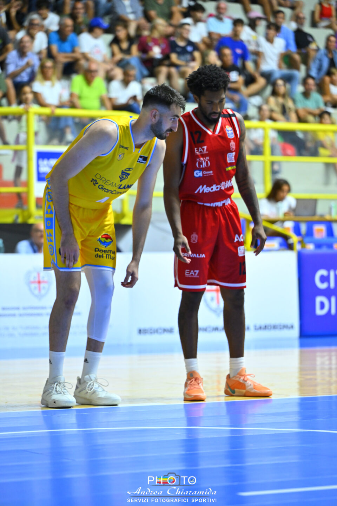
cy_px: 253
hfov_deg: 10.5
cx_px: 168
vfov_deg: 15.8
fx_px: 1825
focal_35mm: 130
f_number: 2.8
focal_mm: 130
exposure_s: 1/640
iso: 2000
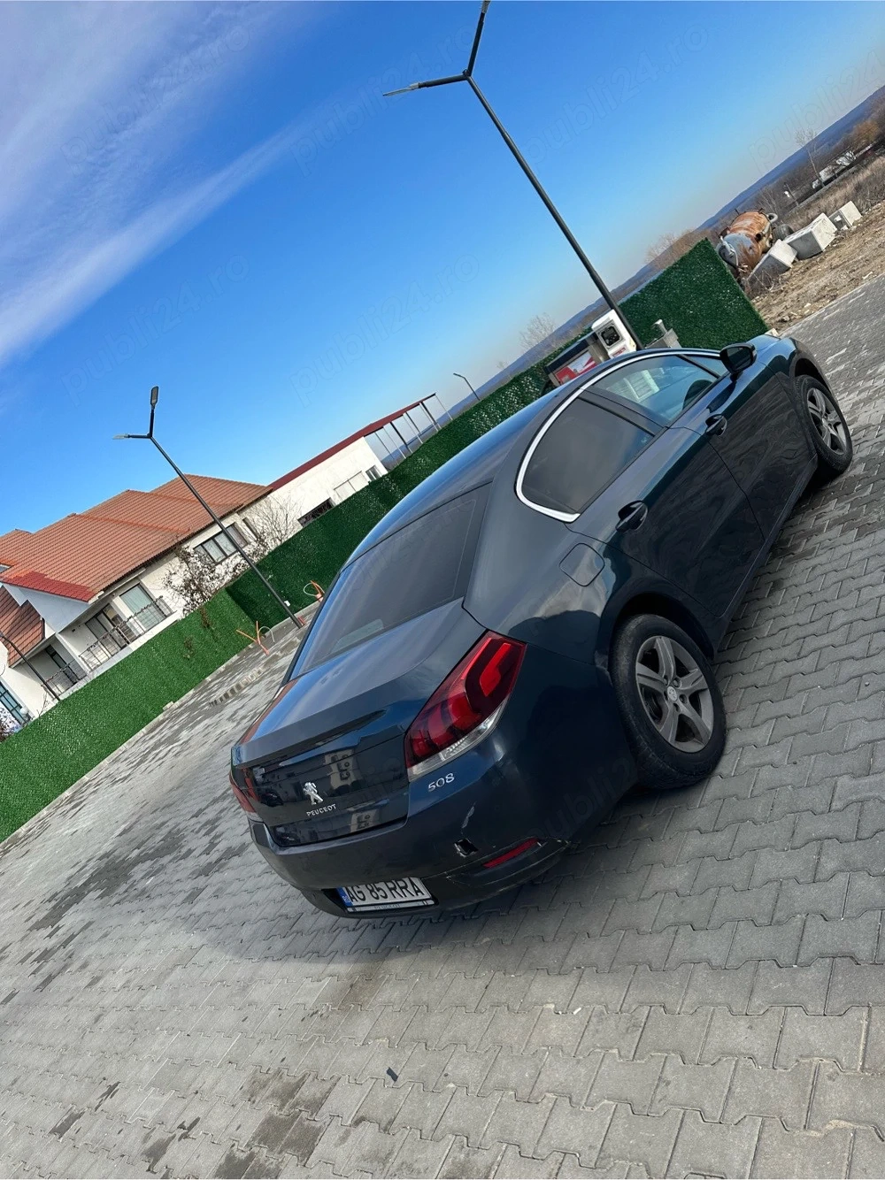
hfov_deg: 56.8
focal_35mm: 24
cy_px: 590
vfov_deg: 71.6
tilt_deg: -6.8
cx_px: 442
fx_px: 818
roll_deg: +34.7
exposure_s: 1/2525
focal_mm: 6.86
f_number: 1.78
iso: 80
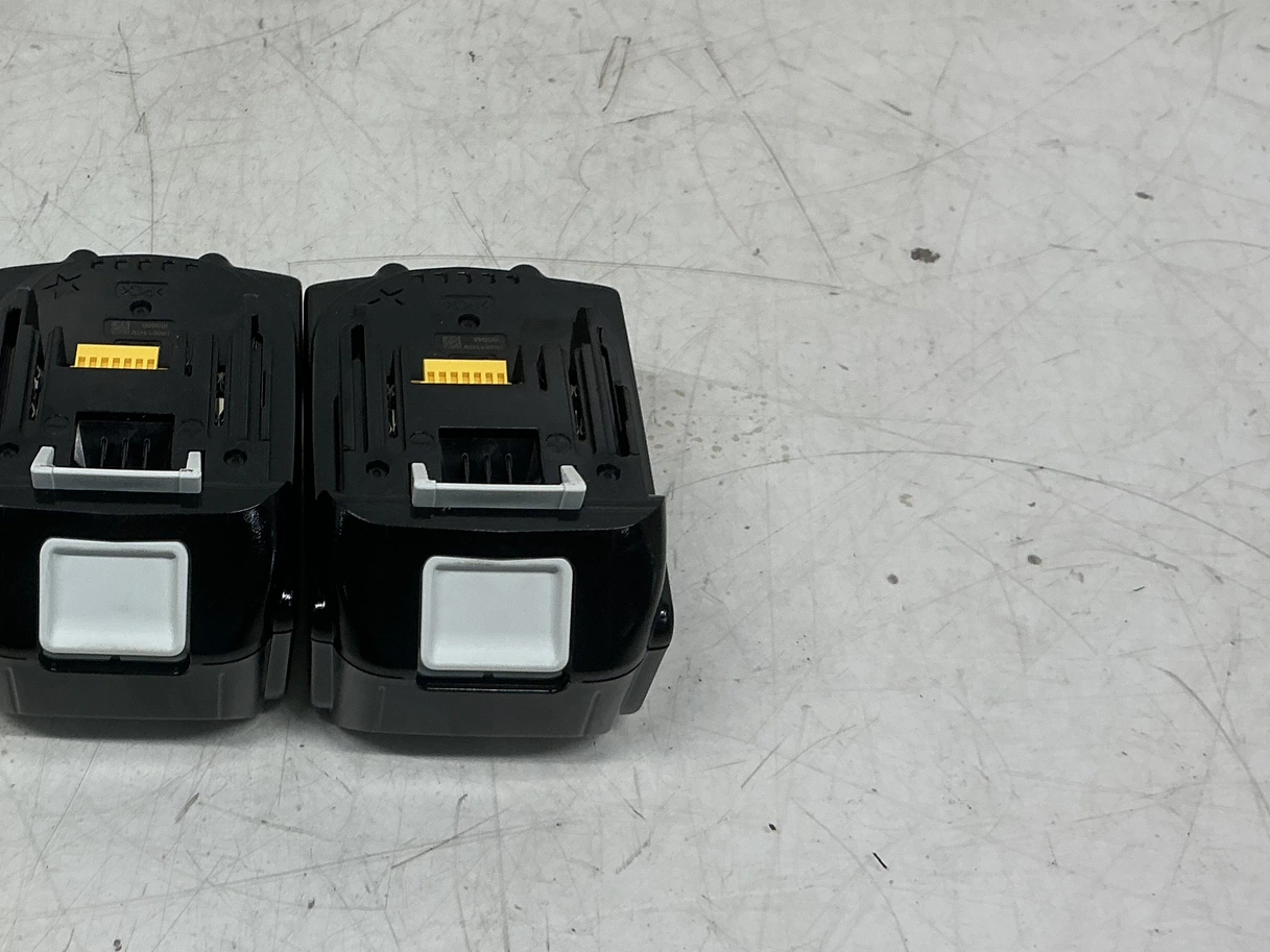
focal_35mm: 46
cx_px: 251
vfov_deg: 31.5
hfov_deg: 39.6
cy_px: 478
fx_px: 1688
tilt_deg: -51.6
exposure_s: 1/120
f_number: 1.8
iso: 25
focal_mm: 3
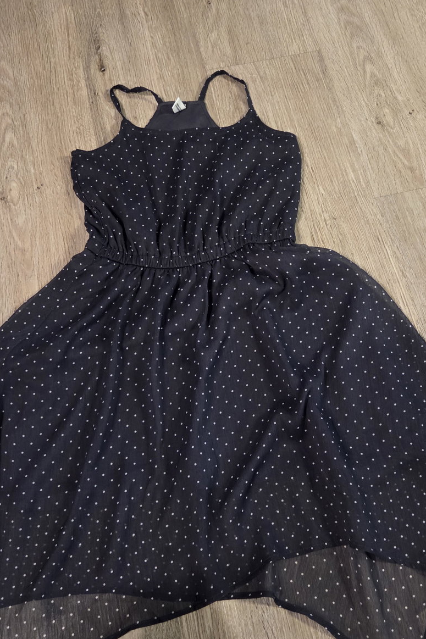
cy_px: 308
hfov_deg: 38.8
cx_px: 232
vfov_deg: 55.8
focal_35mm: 34
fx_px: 604
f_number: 1.8
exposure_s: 1/50
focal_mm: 5.4
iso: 1600
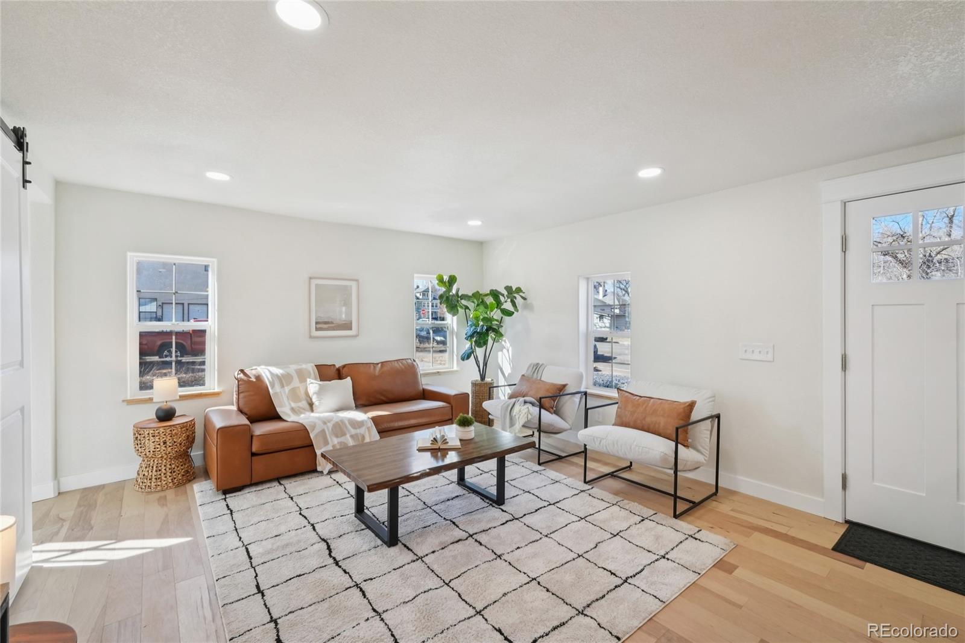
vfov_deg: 77.3
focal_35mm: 15
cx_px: 482
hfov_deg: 100.4
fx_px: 402
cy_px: 322
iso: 800
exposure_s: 1/60
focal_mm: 10
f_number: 8
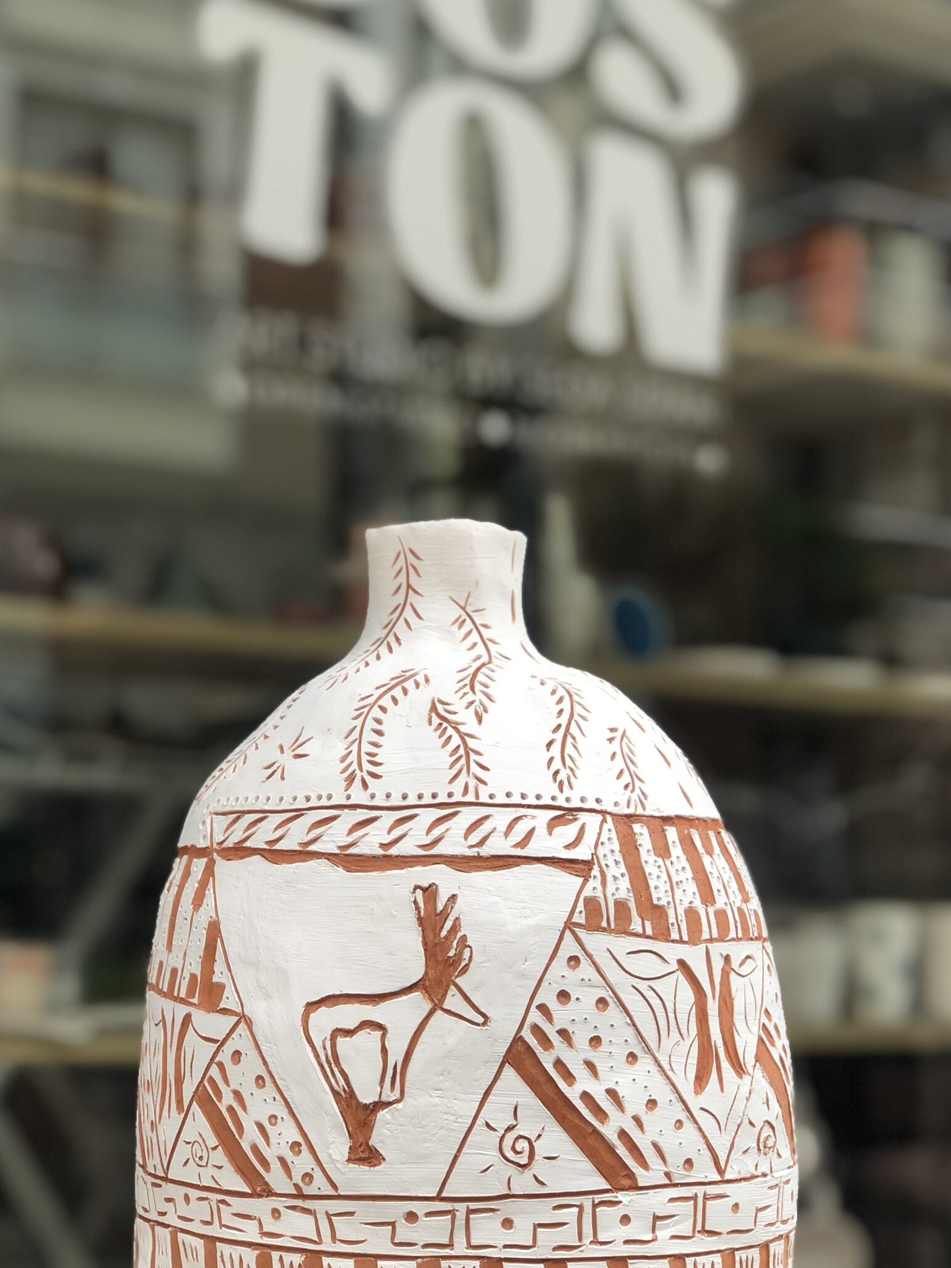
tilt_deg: +4.6
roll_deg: -0.7
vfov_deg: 29.7
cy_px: 776
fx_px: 2381
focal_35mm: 65
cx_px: 449
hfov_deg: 22.6
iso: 25
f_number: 2.4
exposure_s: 1/60
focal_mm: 6
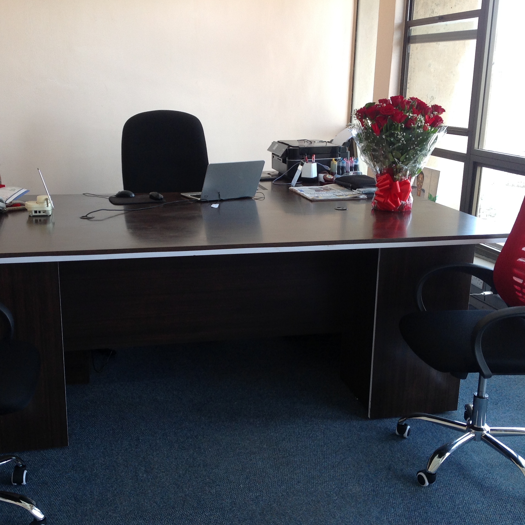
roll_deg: -0.3
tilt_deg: -12.2
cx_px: 220
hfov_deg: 39.9
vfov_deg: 40.0
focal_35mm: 42
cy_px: 265
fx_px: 721
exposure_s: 1/120
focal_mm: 4.28
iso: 64
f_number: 2.4
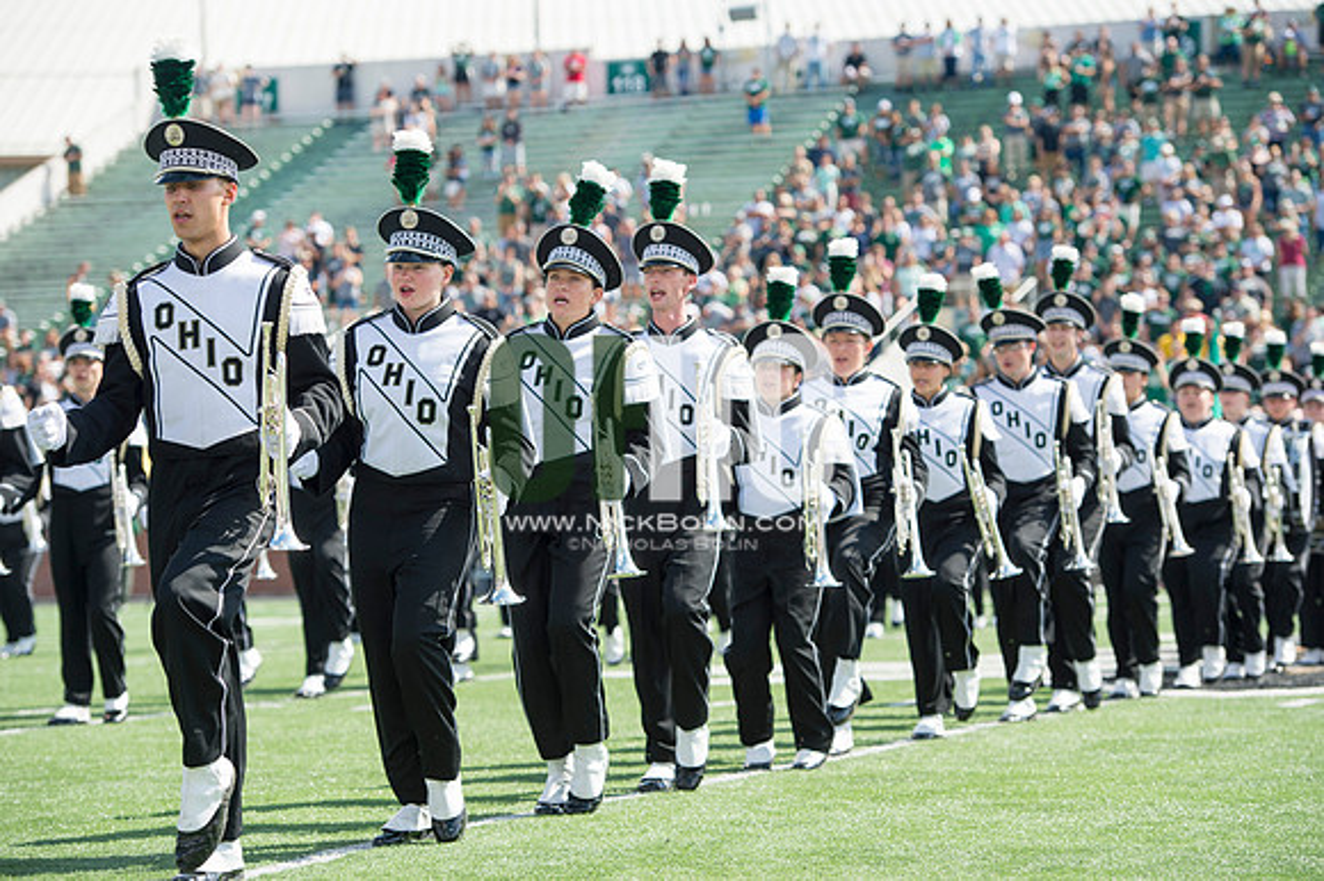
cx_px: 662
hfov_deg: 18.3
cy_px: 440
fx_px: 4117
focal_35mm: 112
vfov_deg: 12.2
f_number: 4.5
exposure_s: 1/1000
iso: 200
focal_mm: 112
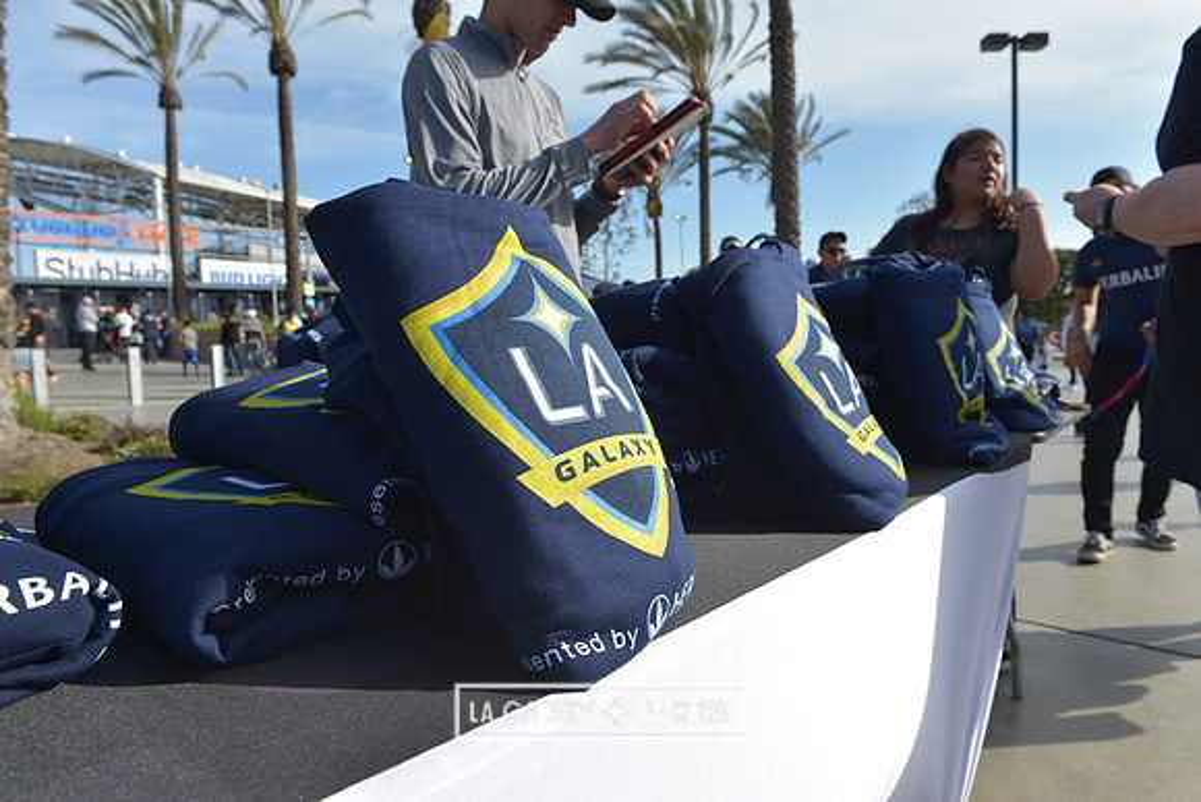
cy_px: 401
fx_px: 801
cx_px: 600
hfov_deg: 73.7
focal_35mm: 24
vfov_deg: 53.2
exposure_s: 1/320
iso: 200
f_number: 9
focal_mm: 24
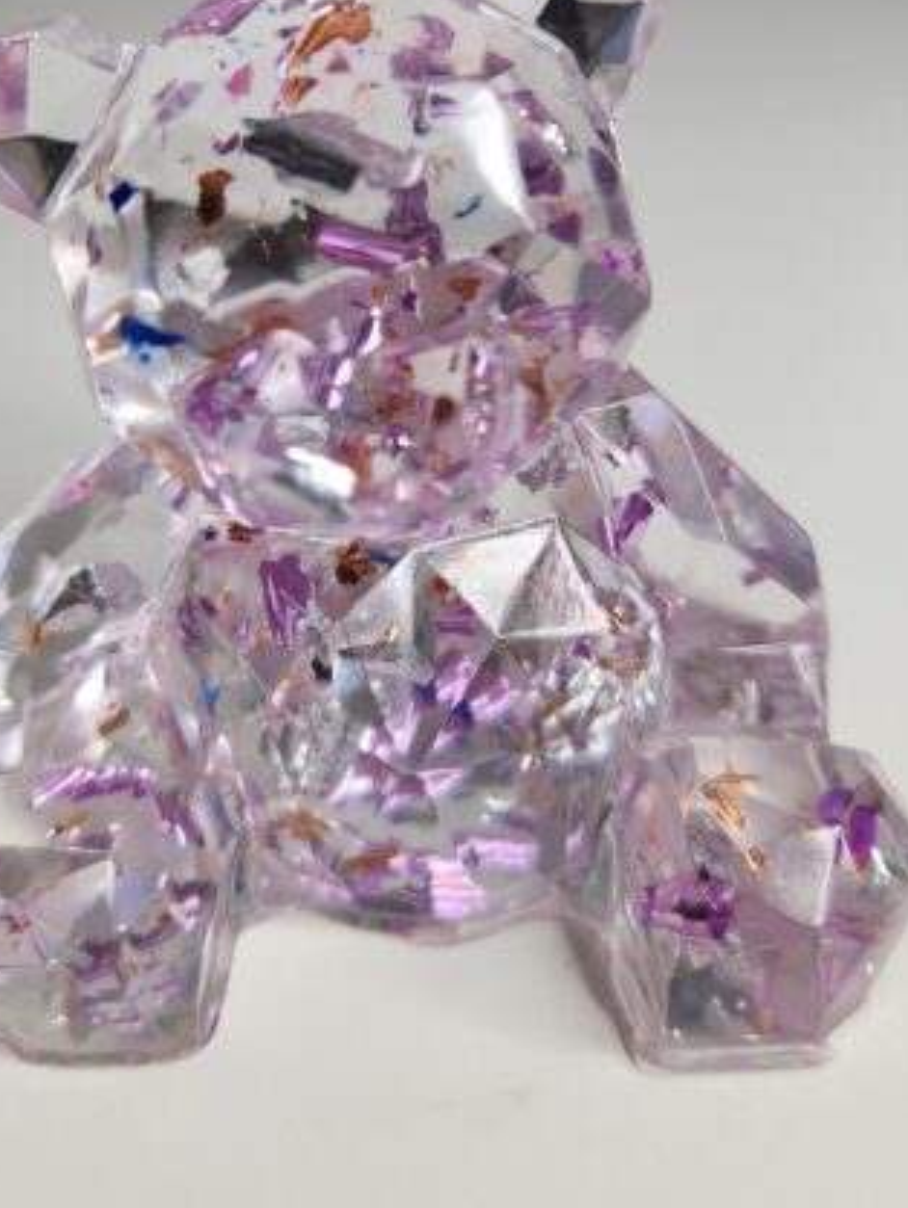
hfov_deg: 32.9
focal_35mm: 44
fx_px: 1537
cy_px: 379
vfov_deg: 42.2
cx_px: 405
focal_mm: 5.4
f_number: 1.8
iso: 32
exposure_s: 1/100
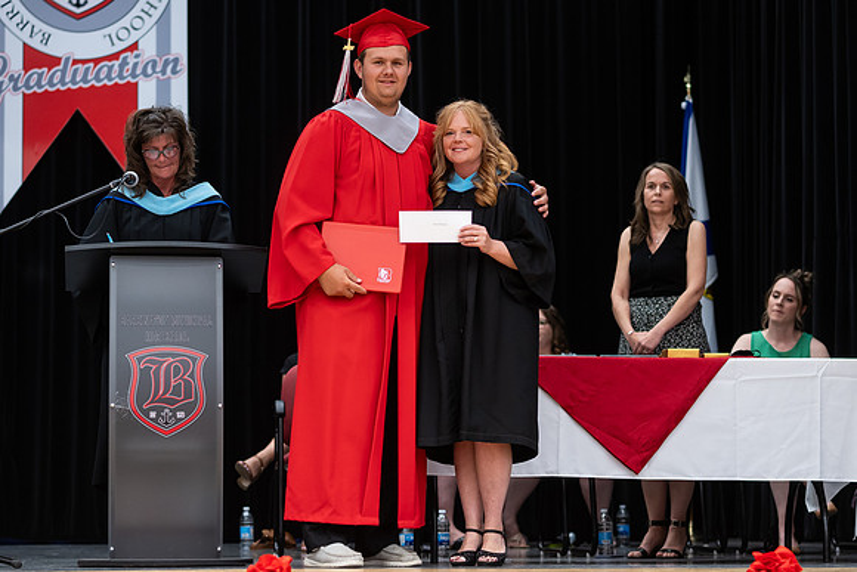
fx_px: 2504
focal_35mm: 105
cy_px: 312
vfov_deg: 13.0
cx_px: 429
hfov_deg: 19.4
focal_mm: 85
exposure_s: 1/200
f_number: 2.8
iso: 1000
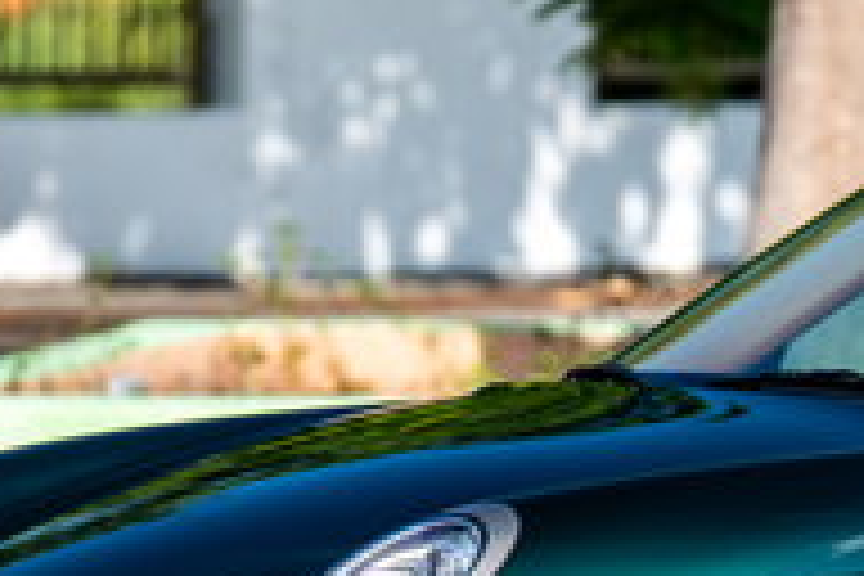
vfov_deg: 1.7
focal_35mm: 802
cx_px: 616
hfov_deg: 2.6
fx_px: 19246
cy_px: 531
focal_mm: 200
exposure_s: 1/320
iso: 100
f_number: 4
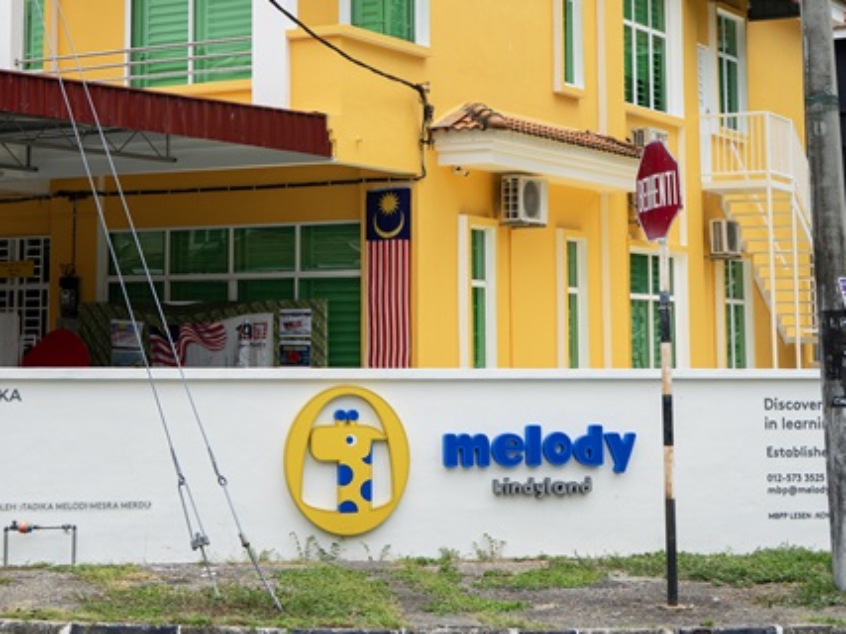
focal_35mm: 81
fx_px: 1979
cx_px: 307
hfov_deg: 24.1
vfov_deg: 18.0
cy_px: 89
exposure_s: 1/250
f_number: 5.6
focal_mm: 36
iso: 50
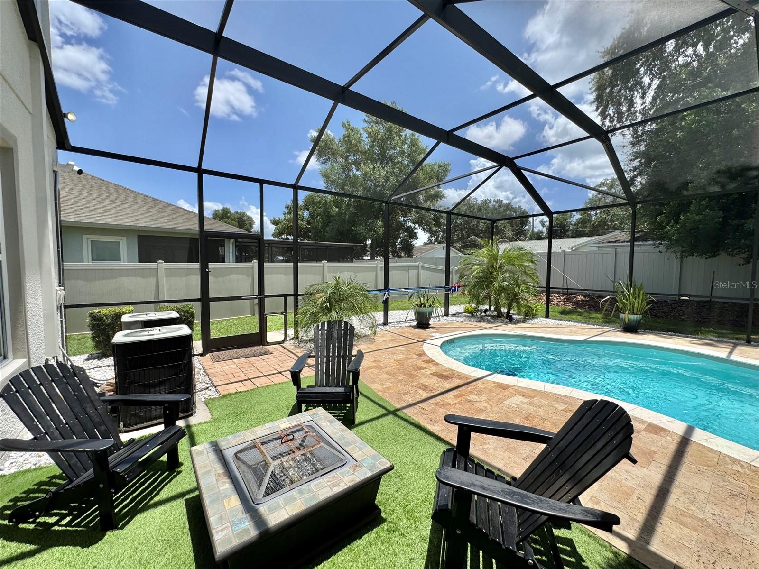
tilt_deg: -3.6
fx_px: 307
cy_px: 284
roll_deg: -0.3
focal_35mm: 14
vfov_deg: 85.7
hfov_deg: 102.1
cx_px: 380
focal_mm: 2.22
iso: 50
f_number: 2.2
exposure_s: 1/1346
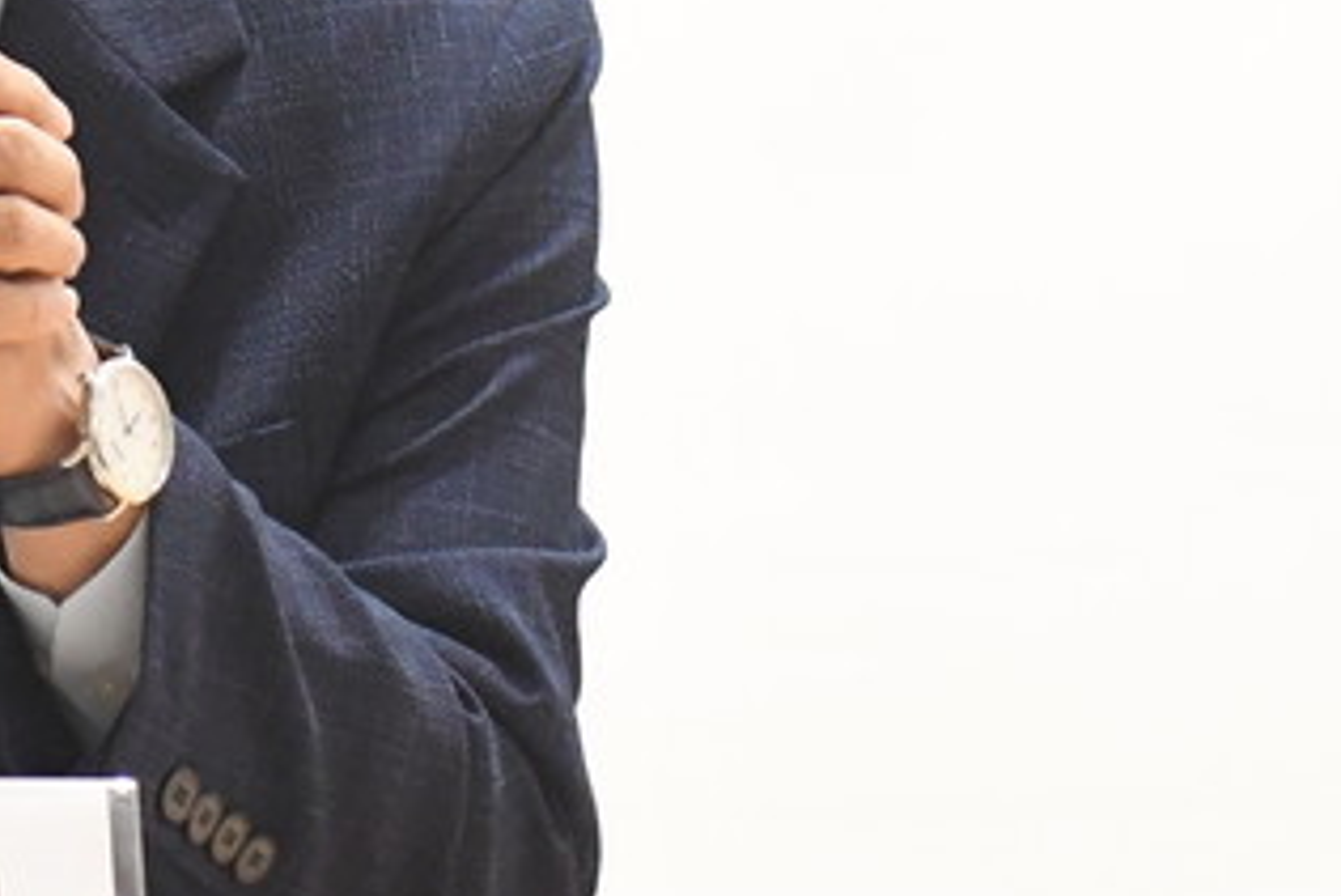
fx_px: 15838
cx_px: -276
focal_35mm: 425
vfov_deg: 3.2
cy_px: -223
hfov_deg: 4.8
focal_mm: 70
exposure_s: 1/250
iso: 4000
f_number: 3.2
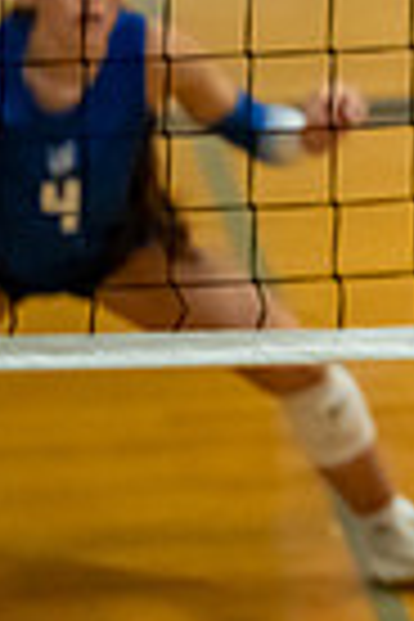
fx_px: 14489
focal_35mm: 840
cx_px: 1107
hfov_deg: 1.6
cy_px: -70
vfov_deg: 2.5
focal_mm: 200
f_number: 2.8
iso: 5000
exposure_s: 1/1250
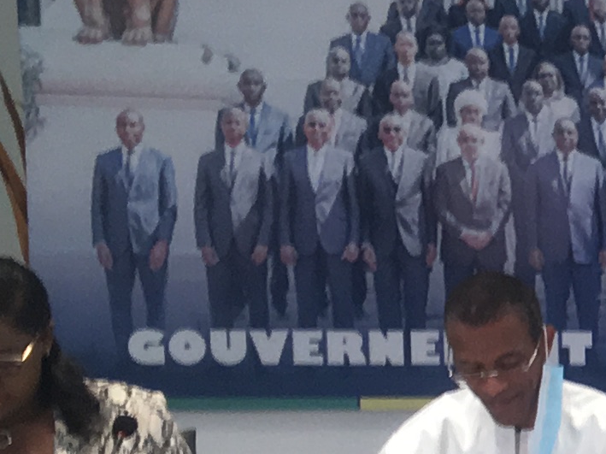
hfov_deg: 10.3
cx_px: 1497
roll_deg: -2.5
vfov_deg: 8.9
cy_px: 543
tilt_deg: -8.1
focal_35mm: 165
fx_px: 2887
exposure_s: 1/50
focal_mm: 4.15
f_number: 2.2
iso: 32
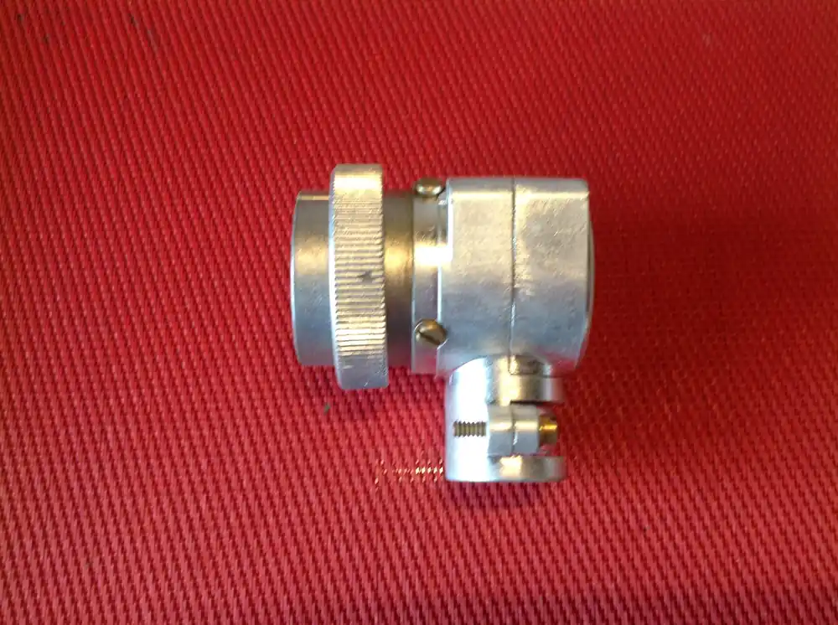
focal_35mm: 35
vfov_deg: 40.6
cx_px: 419
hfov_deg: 52.7
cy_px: 312
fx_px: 846
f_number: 2.4
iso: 64
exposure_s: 1/20
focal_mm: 4.28
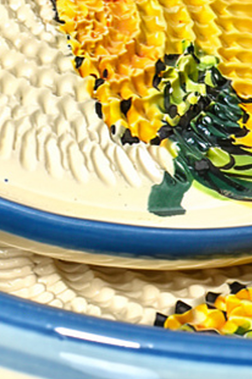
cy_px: -181
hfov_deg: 1.9
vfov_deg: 2.8
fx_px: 7799
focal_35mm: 742
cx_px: 259
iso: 400
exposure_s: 1/160
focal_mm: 120
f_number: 6.3
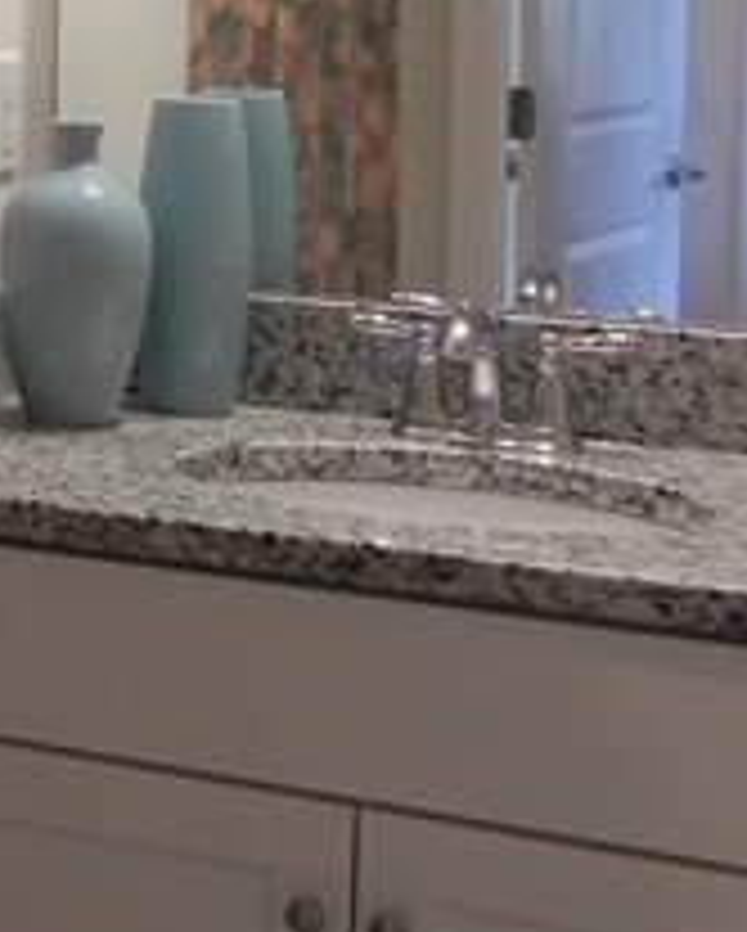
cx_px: -364
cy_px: -9
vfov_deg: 19.7
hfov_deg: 15.2
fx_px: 2594
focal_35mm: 94
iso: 160
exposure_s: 1/31.7
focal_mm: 4.6
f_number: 2.8
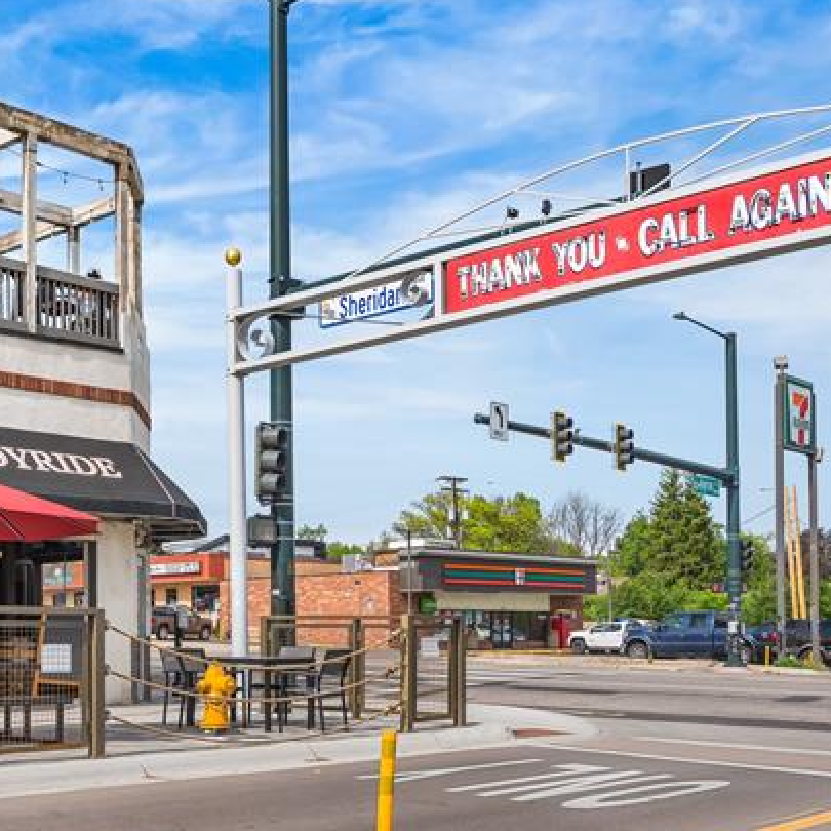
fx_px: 1277
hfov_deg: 35.8
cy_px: 431
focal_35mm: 47
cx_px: 287
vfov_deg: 36.1
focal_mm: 35
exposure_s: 1/40
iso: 160
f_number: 8
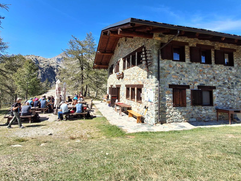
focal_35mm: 20
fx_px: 139
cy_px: 71
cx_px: 121
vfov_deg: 65.2
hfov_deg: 81.7
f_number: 2.2
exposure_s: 1/625
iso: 40
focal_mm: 1.64
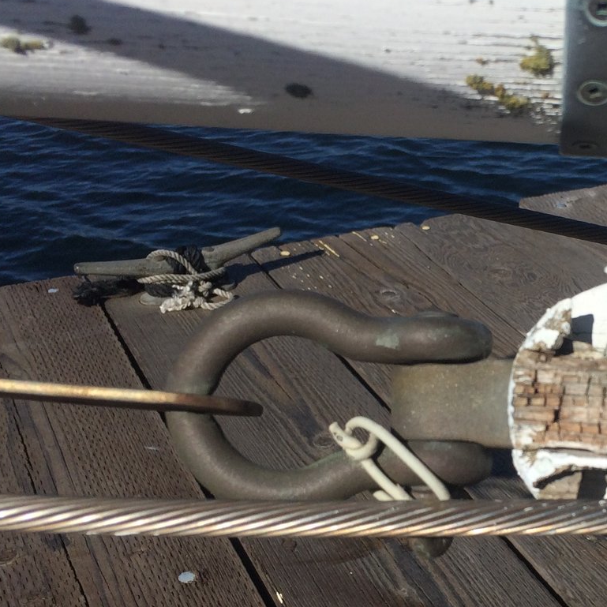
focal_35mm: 60
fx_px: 1190
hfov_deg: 27.2
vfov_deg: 28.5
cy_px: 383
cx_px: 586
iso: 32
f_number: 2.2
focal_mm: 4.15
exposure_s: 1/3731
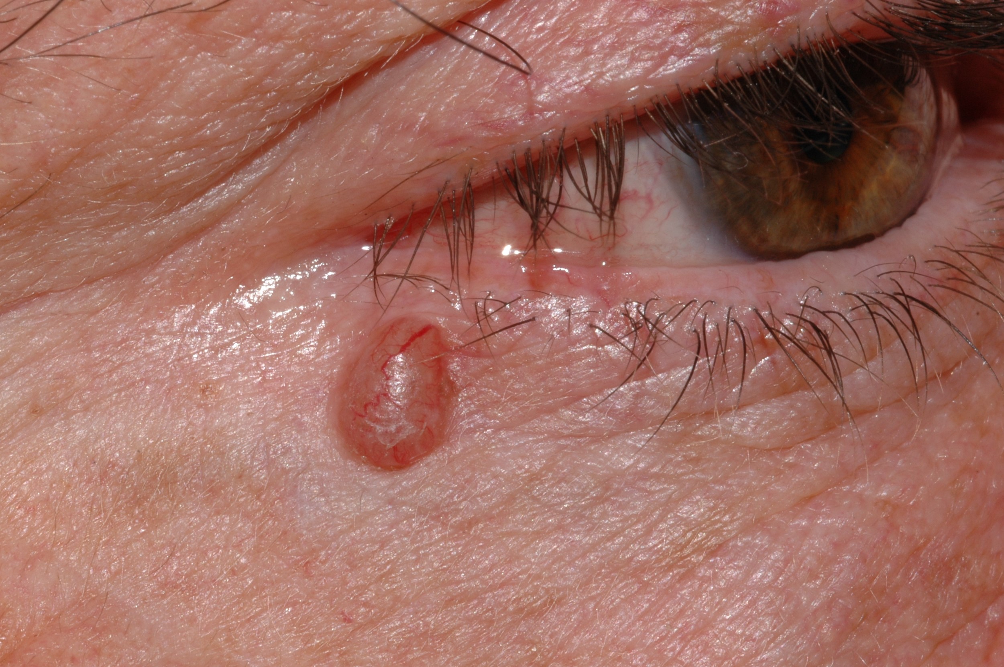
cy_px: 334
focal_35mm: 90
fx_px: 2507
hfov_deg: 22.6
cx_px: 502
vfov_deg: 15.2
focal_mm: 60
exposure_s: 1/60
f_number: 40
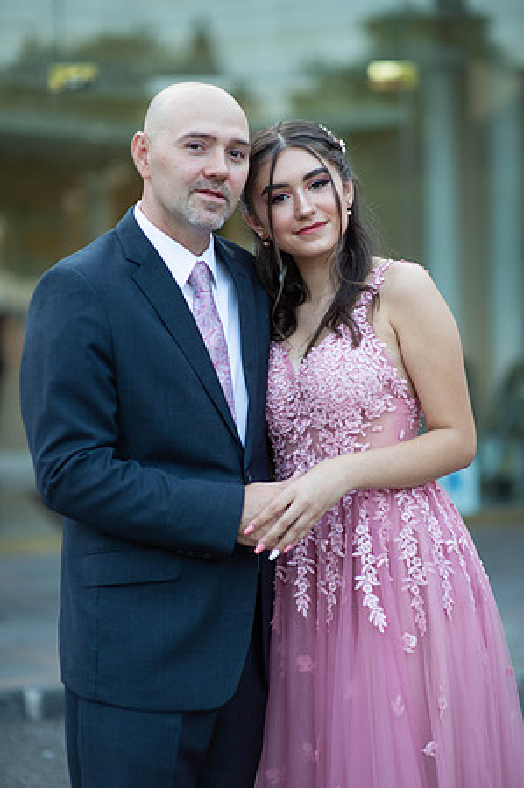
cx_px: 262
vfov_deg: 23.9
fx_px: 1860
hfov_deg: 16.0
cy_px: 394
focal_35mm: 85
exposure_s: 1/500
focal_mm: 85
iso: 250
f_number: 2
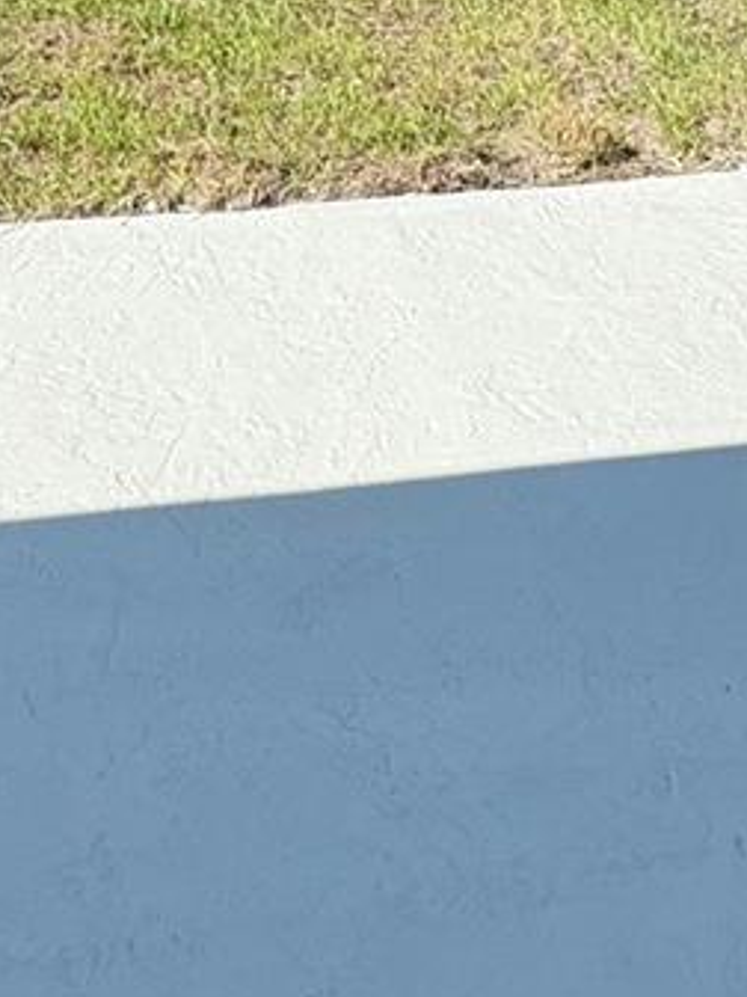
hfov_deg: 29.0
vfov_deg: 29.1
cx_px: 448
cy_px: -368
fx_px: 1439
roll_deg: -0.7
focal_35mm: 50
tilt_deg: -1.2
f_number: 2.2
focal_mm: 2.22
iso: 50
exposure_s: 1/1323
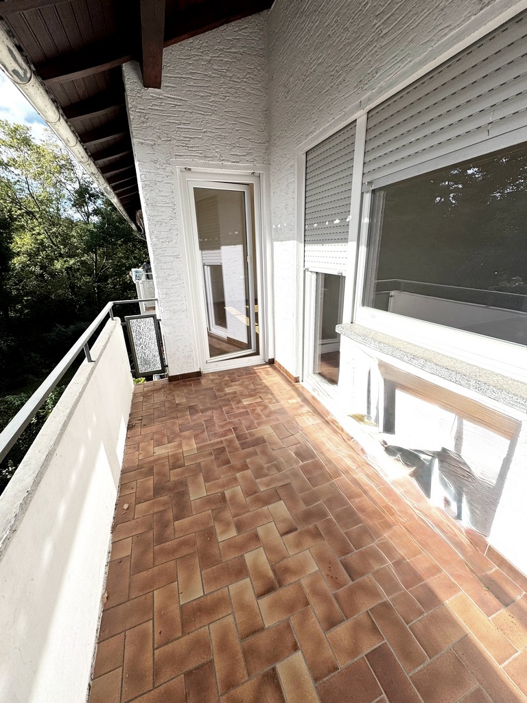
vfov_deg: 102.1
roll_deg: +2.3
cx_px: 264
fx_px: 284
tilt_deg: -19.1
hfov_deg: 85.7
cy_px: 352
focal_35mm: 14
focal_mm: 2.22
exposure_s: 1/2985
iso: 50
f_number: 2.2
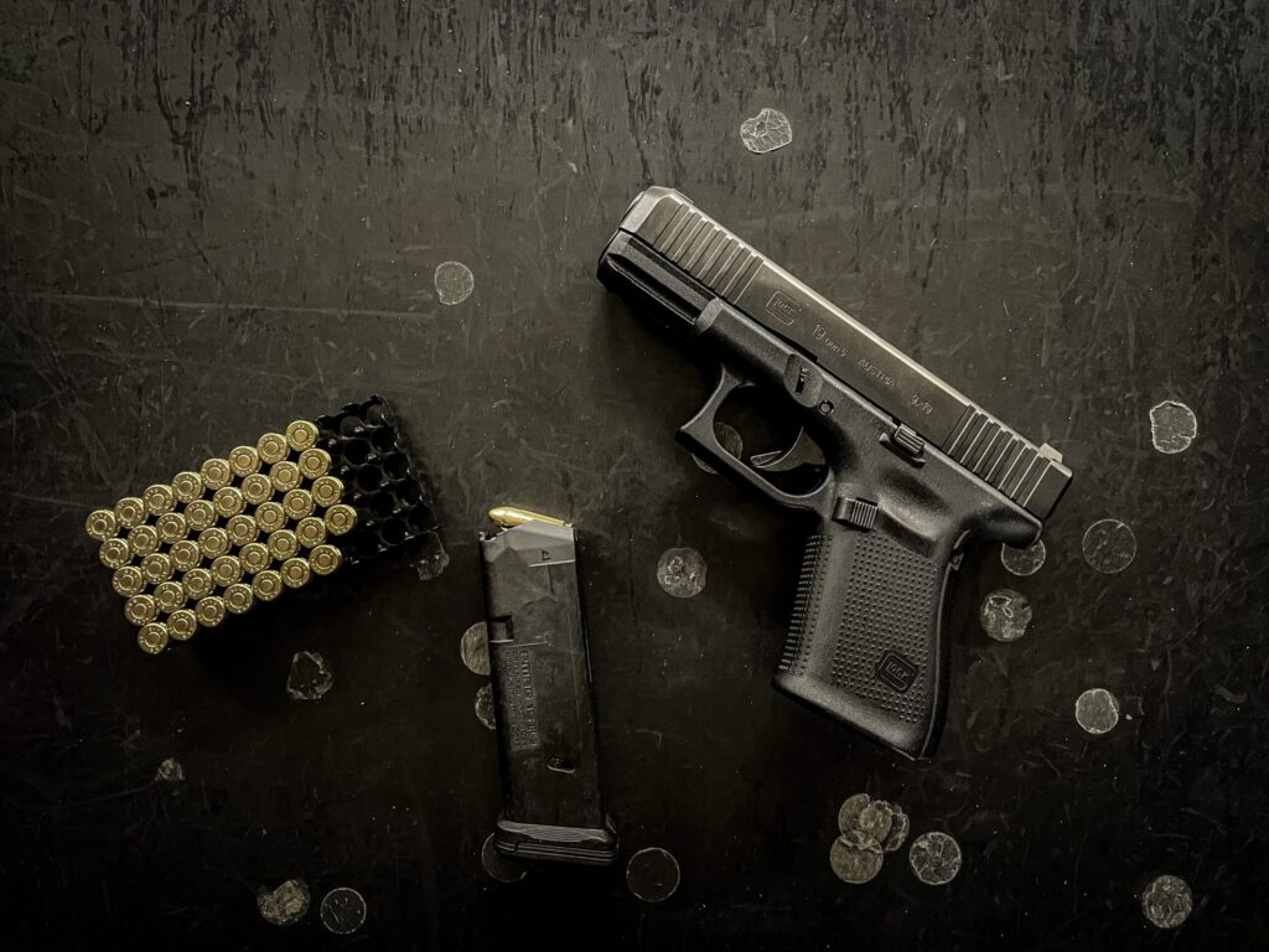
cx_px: 634
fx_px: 953
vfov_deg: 53.1
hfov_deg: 67.3
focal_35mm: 26
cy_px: 476
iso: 1000
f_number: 1.6
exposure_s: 1/30
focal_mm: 4.2
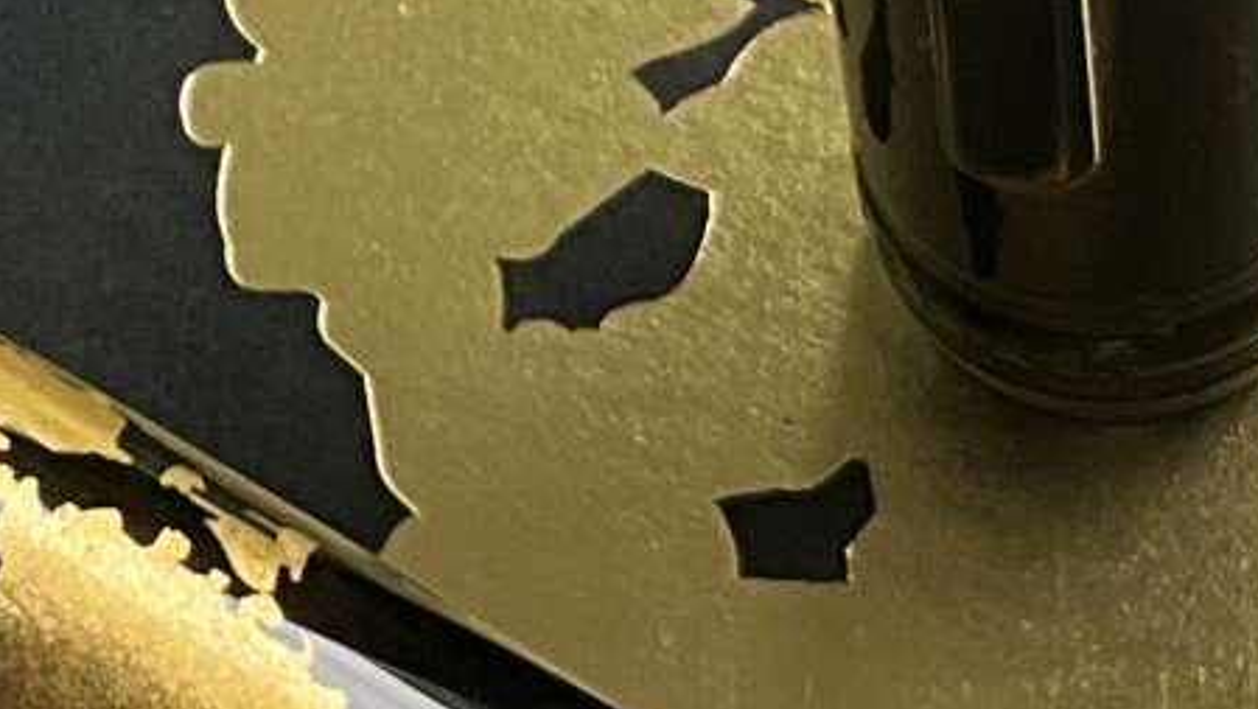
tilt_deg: -59.0
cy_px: -76
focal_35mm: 180
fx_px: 6007
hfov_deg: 11.9
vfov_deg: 6.7
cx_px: 174
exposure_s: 1/122
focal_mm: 3
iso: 50
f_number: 1.8
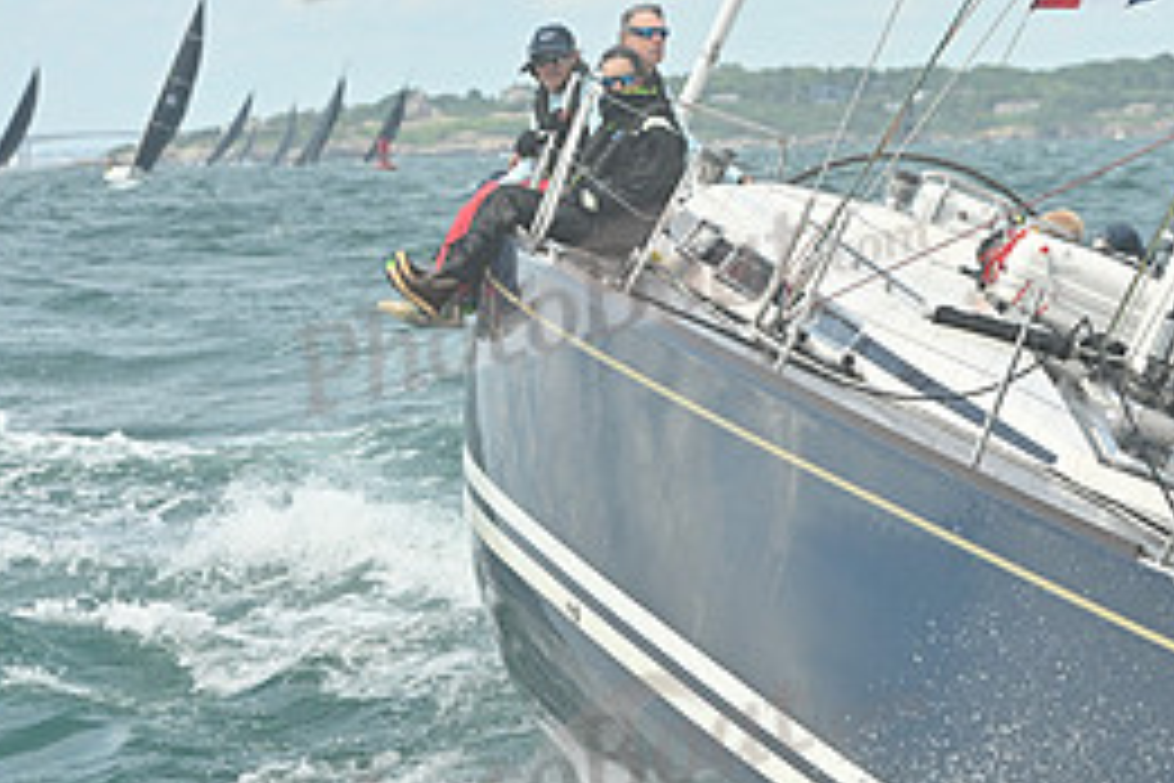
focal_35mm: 258
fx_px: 8413
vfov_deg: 5.3
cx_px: 1165
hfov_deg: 7.9
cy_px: 470
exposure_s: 1/1250
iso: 320
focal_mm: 116
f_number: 8
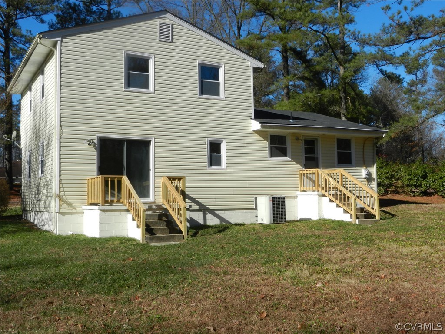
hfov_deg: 49.0
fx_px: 489
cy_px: 167
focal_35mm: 38
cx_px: 222
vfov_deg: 37.7
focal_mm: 6.9
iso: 160
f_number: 4
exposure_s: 1/1600
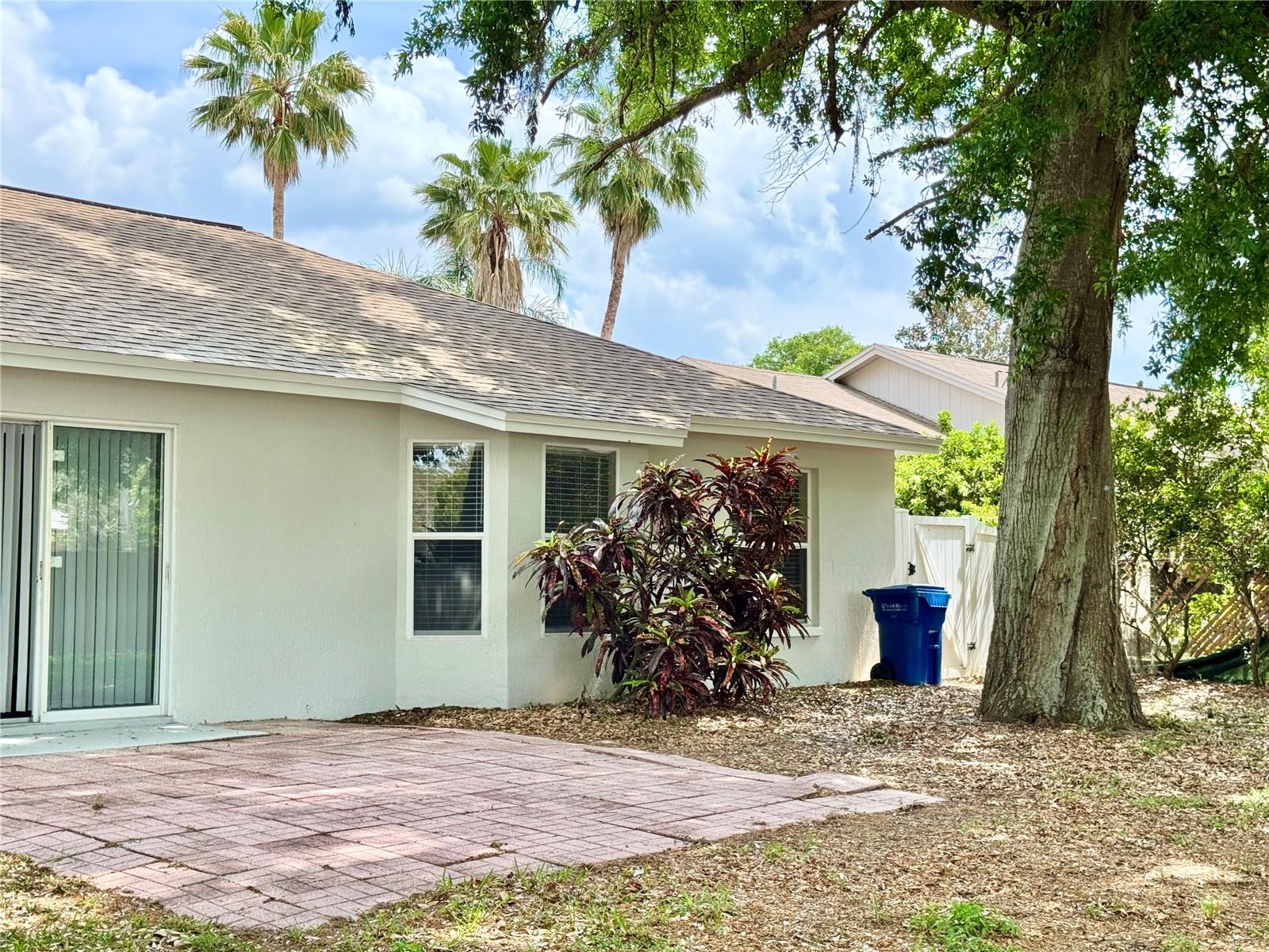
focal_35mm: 48
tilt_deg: +3.1
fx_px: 1760
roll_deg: +0.2
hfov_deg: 39.7
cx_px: 634
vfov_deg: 30.3
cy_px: 476
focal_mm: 6.76
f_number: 1.78
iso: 64
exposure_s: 1/1637
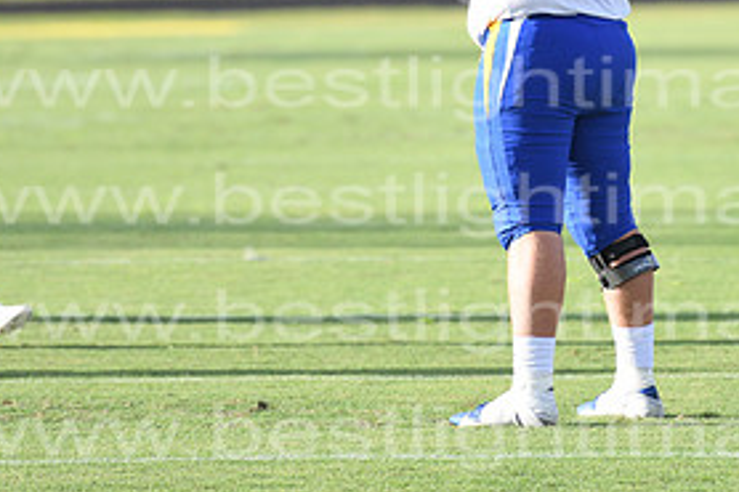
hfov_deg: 3.3
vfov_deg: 2.2
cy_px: 31
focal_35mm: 626
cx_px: 561
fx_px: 12842
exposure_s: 1/1000
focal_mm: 200
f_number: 4
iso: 200
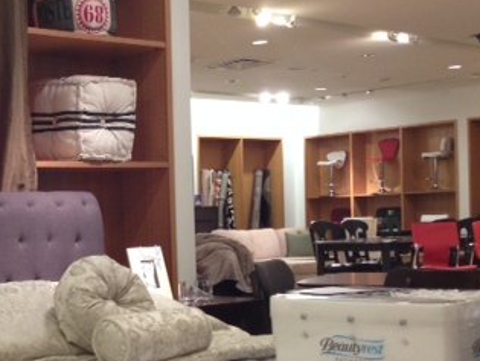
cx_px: 11
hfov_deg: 26.1
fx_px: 986
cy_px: 248
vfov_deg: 20.7
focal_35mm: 71
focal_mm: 4.28
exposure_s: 1/20
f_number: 2.4
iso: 100
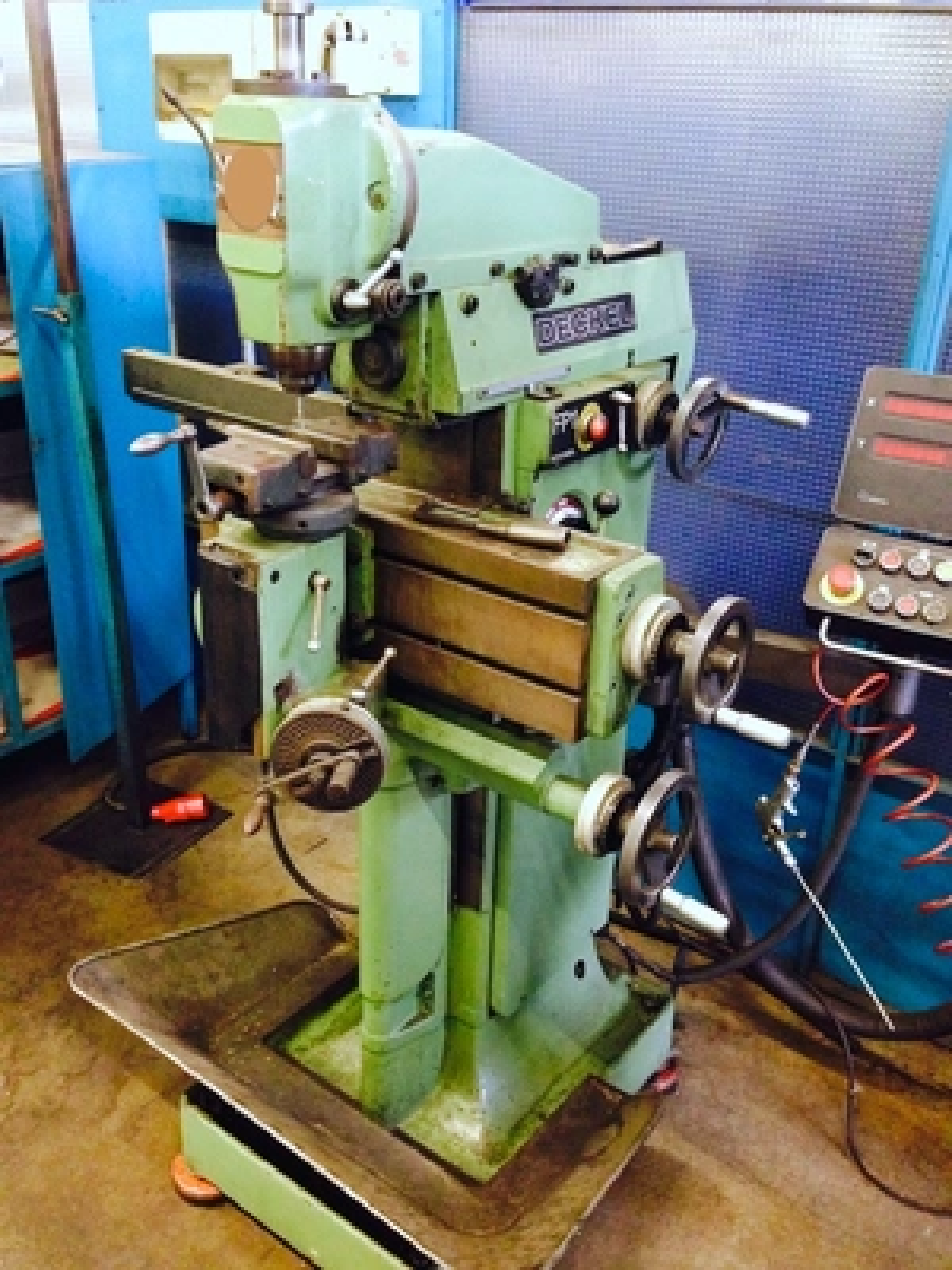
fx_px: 1210
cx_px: 476
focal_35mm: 33
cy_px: 635
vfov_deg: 55.4
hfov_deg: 42.9
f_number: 2.4
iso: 500
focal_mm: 4.12
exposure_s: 1/15
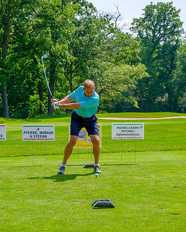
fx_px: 667
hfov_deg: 15.9
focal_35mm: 97
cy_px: 93
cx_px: 90
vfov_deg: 19.7
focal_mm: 55
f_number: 6.4
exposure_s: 1/320
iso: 200
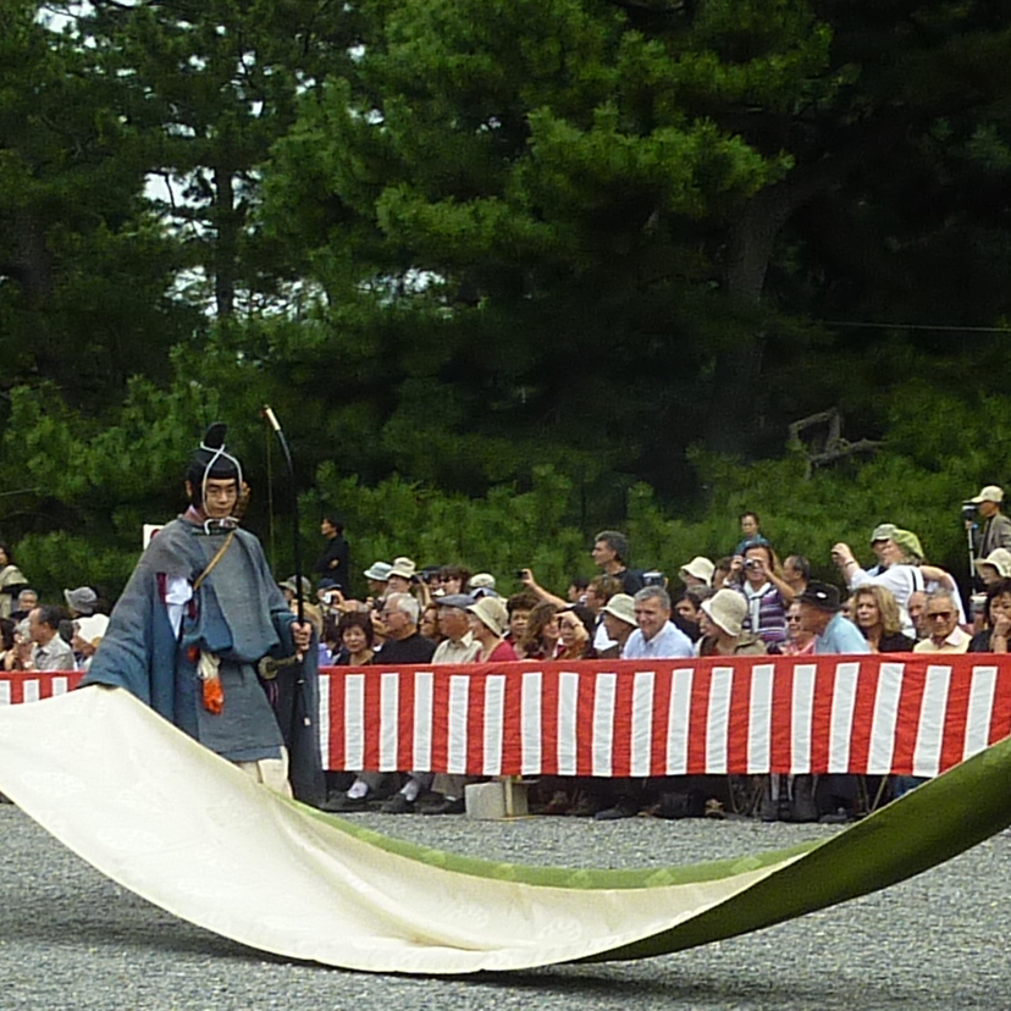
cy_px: 698
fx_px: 3470
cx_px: 477
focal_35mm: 105
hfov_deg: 16.6
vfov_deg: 16.5
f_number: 4
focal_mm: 4.4
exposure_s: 1/400
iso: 80
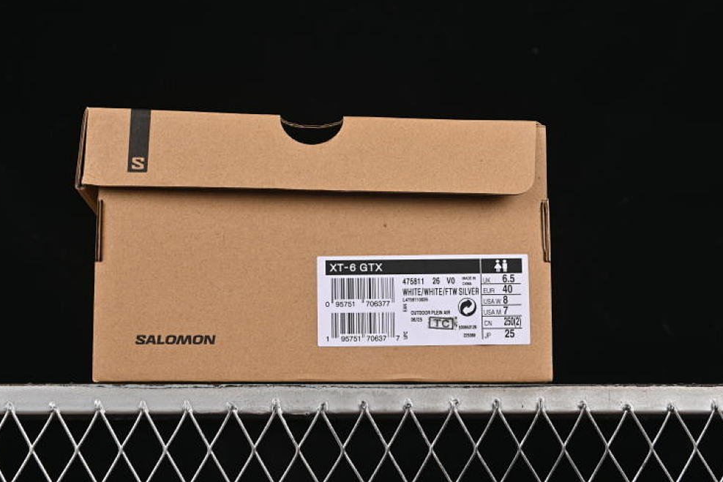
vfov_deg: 16.7
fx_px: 1647
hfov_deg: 24.8
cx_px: 337
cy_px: 219
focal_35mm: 82
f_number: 8
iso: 160
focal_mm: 50
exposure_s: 1/80
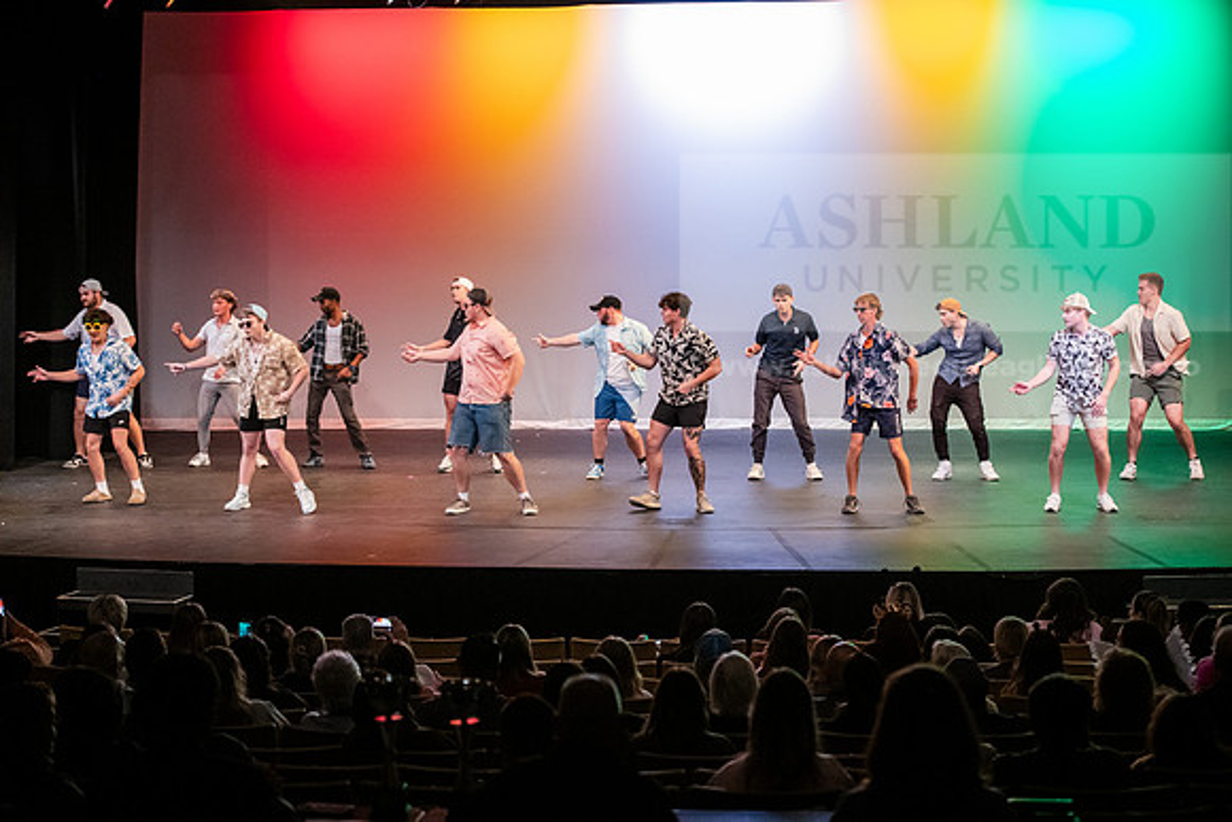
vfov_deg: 19.5
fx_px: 2396
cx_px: 616
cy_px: 411
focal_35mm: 70
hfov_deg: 28.8
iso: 4000
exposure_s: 1/250
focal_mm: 70
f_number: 3.2
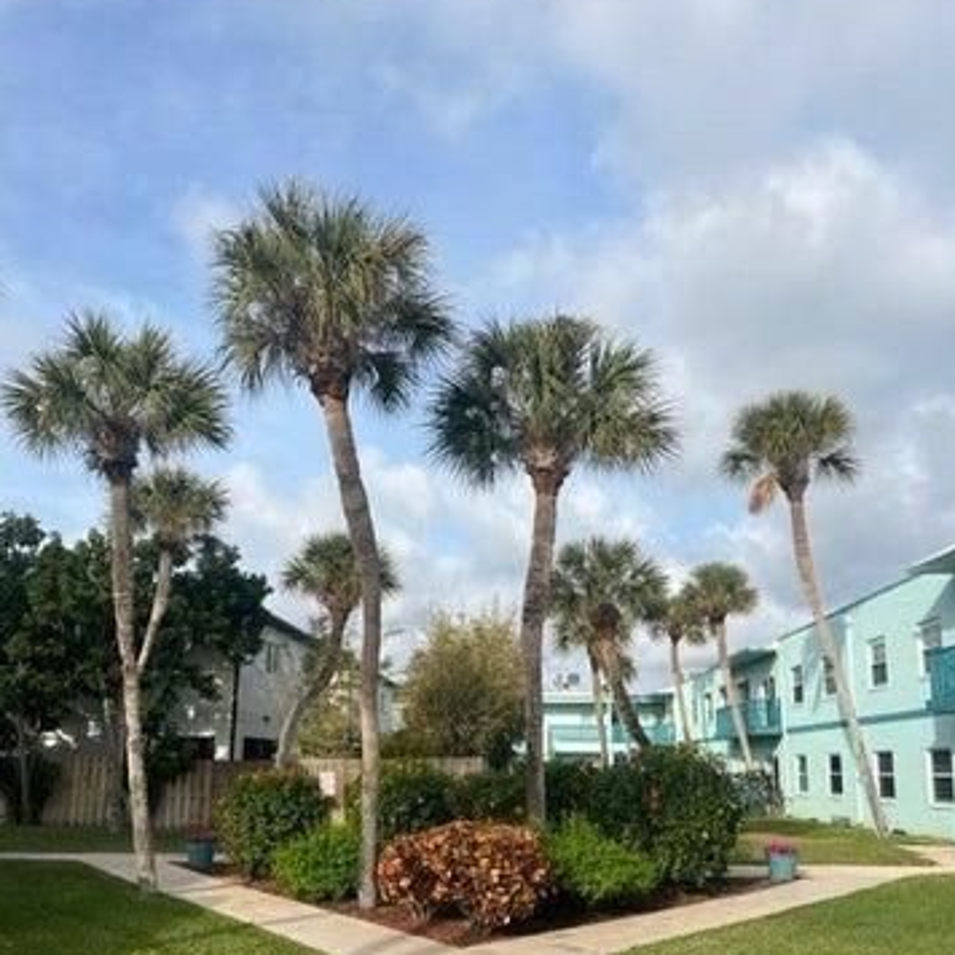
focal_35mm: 31
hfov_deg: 52.5
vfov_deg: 51.9
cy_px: 604
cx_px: 480
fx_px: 968
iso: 50
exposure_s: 1/3968
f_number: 1.5
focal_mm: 5.7
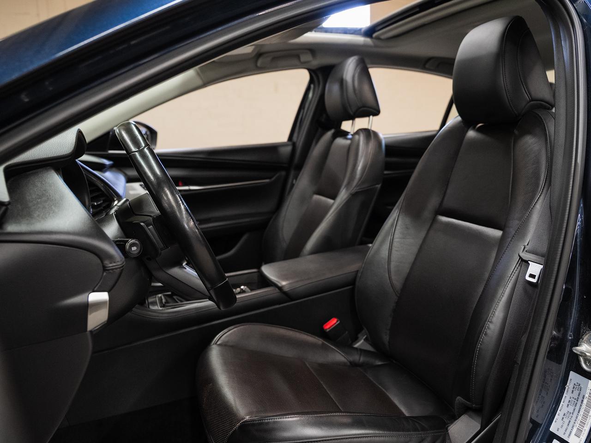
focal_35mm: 28
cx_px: 351
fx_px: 477
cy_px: 216
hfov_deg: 63.1
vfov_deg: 49.9
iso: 1000
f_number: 4
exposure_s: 1/40
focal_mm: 24
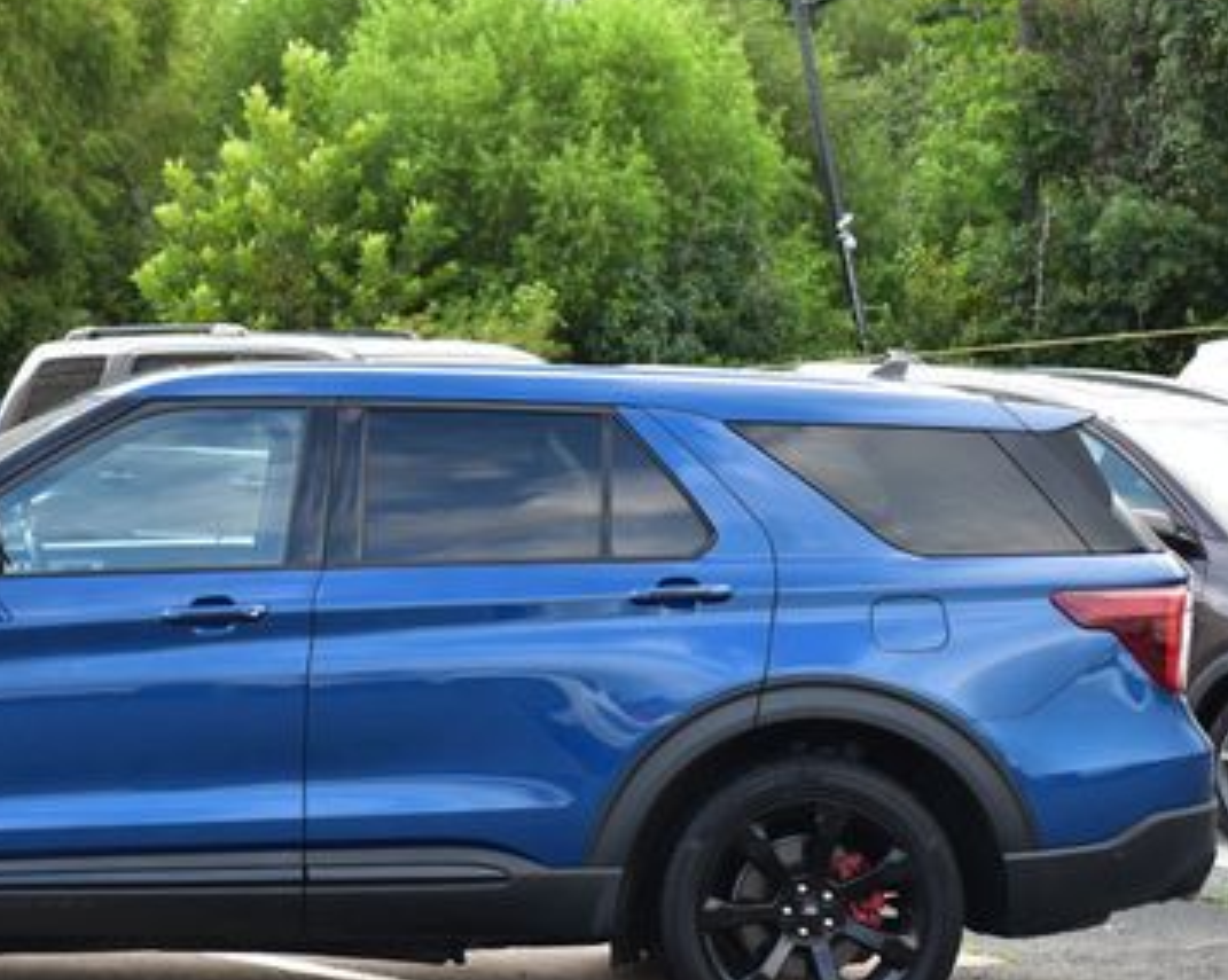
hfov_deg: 18.8
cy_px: 567
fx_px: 3668
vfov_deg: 15.2
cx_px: 251
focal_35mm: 101
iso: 400
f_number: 9
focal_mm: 40
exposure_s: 1/80
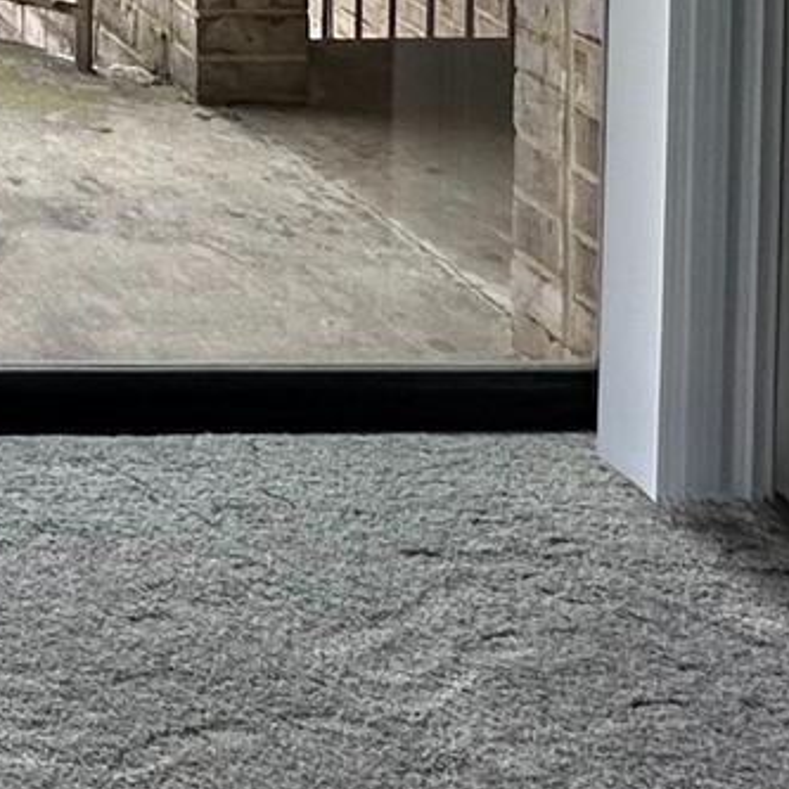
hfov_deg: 16.6
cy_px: -692
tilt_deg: -0.4
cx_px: -832
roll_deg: -1.0
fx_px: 1960
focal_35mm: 76
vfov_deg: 17.6
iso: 40
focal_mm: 2.22
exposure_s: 1/243
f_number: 2.2
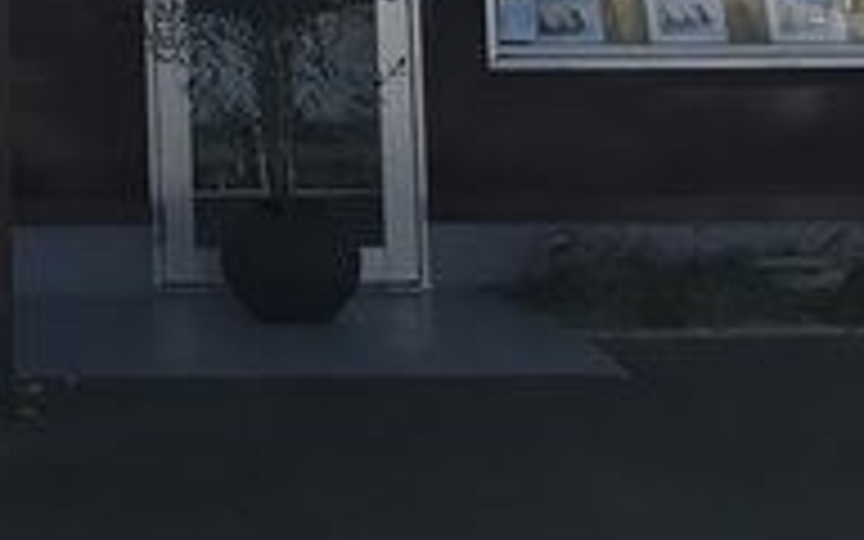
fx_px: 2967
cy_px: -565
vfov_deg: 9.6
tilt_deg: +9.0
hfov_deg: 15.9
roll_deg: +1.2
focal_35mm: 126
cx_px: -173
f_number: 1.8
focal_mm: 3.99
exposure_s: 1/1709
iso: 20
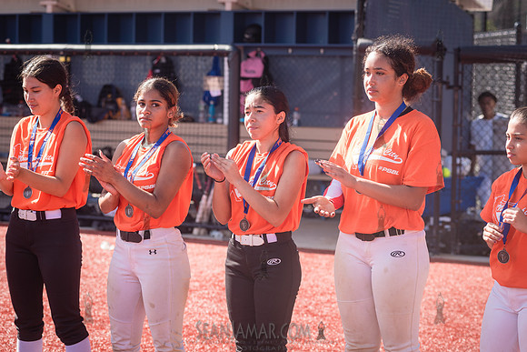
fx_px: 1464
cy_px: 176
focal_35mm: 100
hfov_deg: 20.4
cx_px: 264
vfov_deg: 13.7
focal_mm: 100
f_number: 4.5
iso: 400
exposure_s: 1/800
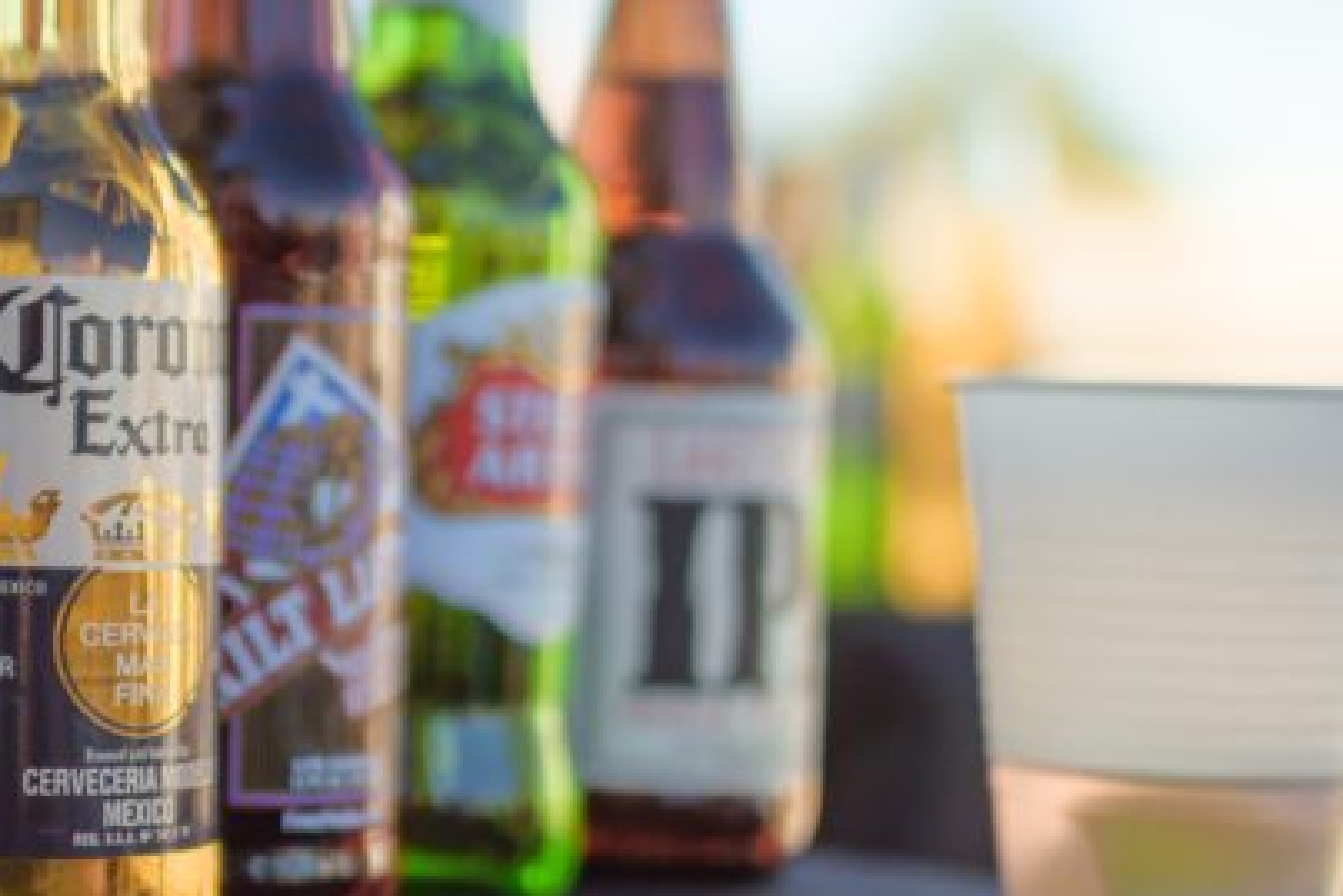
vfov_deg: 15.4
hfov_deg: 22.6
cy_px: 468
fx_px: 3321
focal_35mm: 89
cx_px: 277
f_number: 1.4
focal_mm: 35
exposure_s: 1/6400
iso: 64
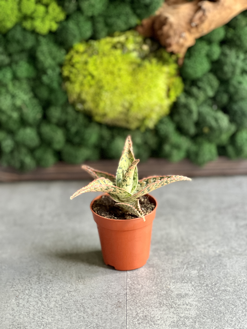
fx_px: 733
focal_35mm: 77
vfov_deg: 25.3
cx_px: 124
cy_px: 164
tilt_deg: -21.7
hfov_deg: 19.1
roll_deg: +0.9
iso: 320
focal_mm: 9
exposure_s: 1/40
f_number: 2.8
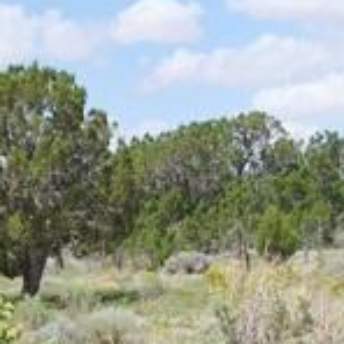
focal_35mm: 165
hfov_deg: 10.4
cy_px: 107
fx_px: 1855
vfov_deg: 10.6
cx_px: 395
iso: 100
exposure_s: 1/250
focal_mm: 32
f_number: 8
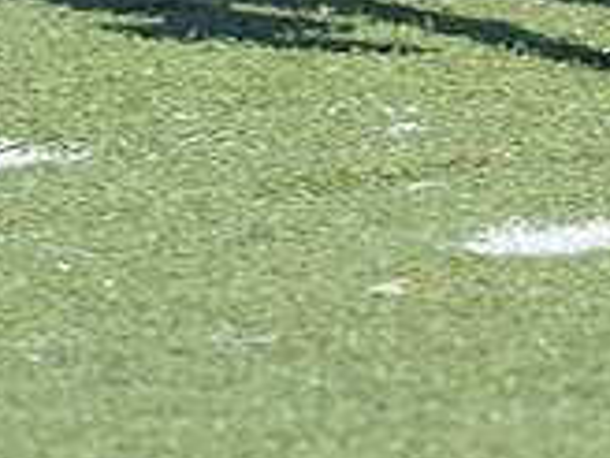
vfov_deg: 1.0
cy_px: -581
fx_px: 26856
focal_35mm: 1524
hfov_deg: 1.3
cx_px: 630
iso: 200
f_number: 5.6
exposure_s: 1/500
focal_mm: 300
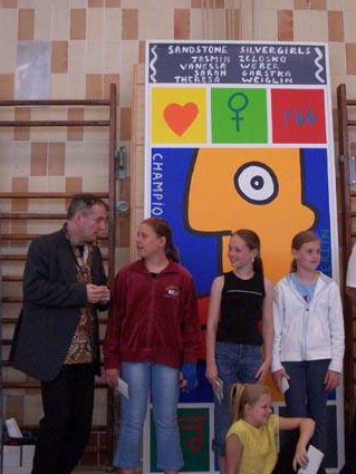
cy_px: 195
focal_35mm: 53
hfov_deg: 27.5
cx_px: 217
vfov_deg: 36.1
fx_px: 726
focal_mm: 6.8
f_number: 2.8
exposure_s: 1/125
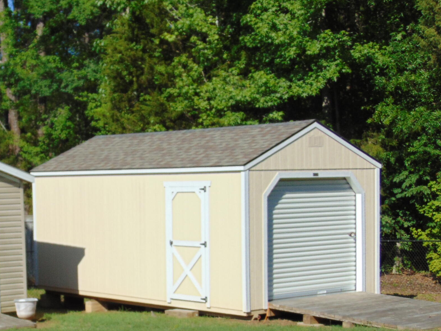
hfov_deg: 23.5
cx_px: 91
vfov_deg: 17.9
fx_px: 1045
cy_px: 244
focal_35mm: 82
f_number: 9
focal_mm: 9
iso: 80
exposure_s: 1/250
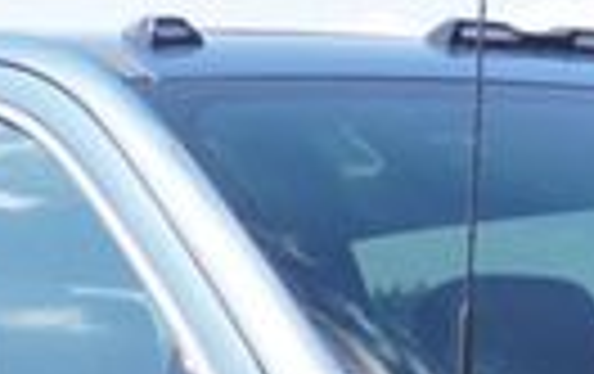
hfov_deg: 6.5
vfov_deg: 3.9
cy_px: 1289
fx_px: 5188
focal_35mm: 320
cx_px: 513
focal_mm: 27
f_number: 7.1
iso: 100
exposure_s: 1/160
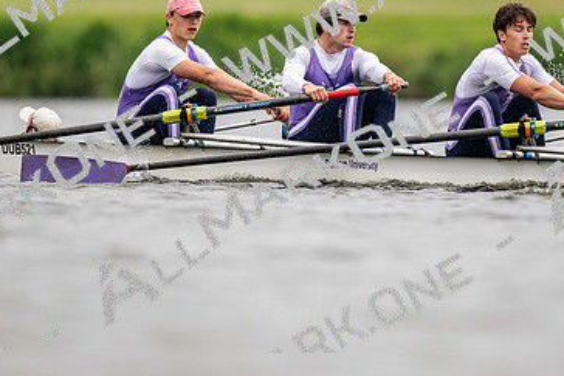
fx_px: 14998
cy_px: 87
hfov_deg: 2.2
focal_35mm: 957
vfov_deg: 1.4
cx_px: 414
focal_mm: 600
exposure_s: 1/2000
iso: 900
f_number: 4
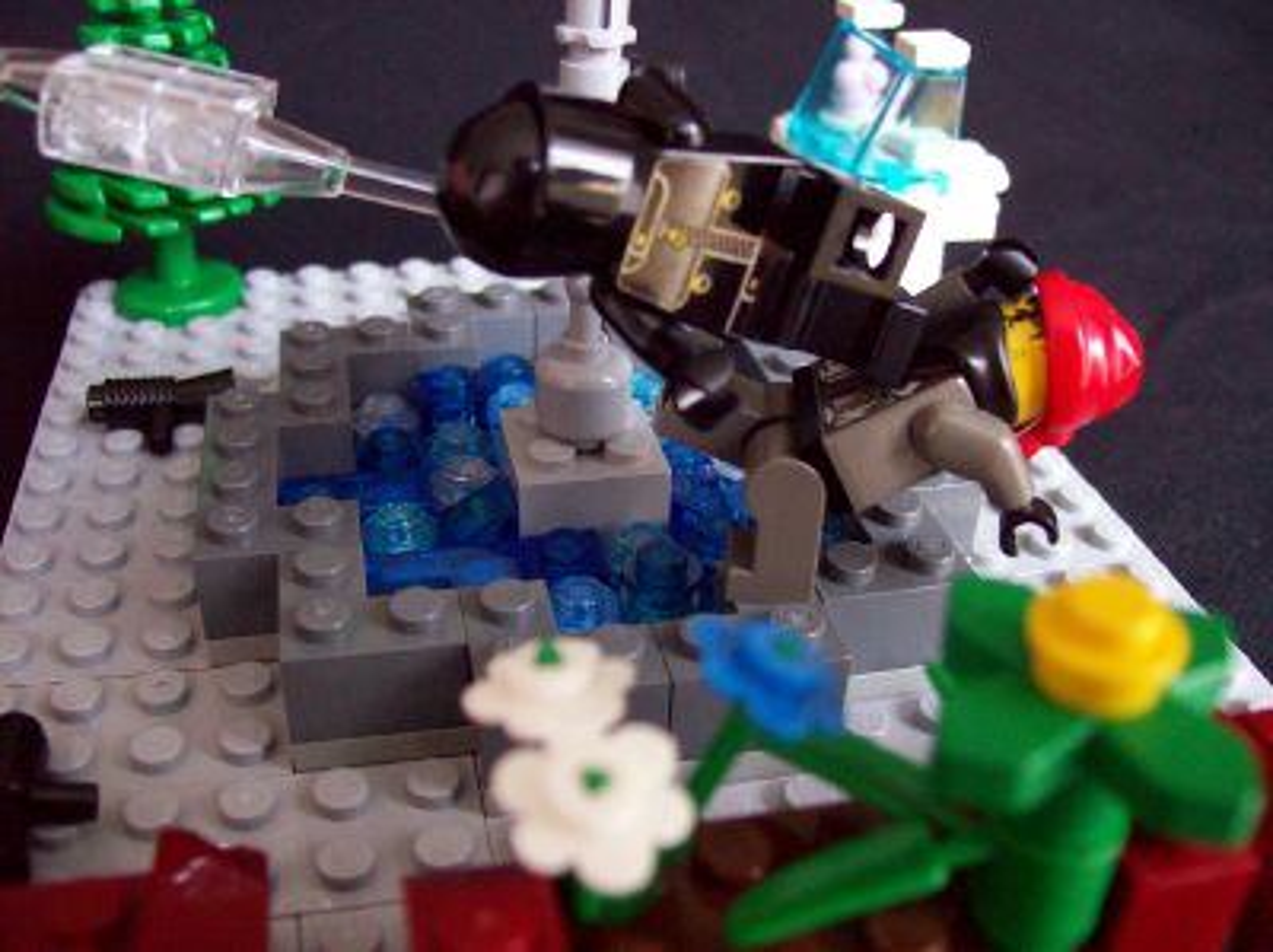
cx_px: 636
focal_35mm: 36
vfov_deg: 39.6
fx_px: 1322
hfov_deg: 51.4
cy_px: 476
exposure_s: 1/8
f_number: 2.7
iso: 160
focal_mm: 6
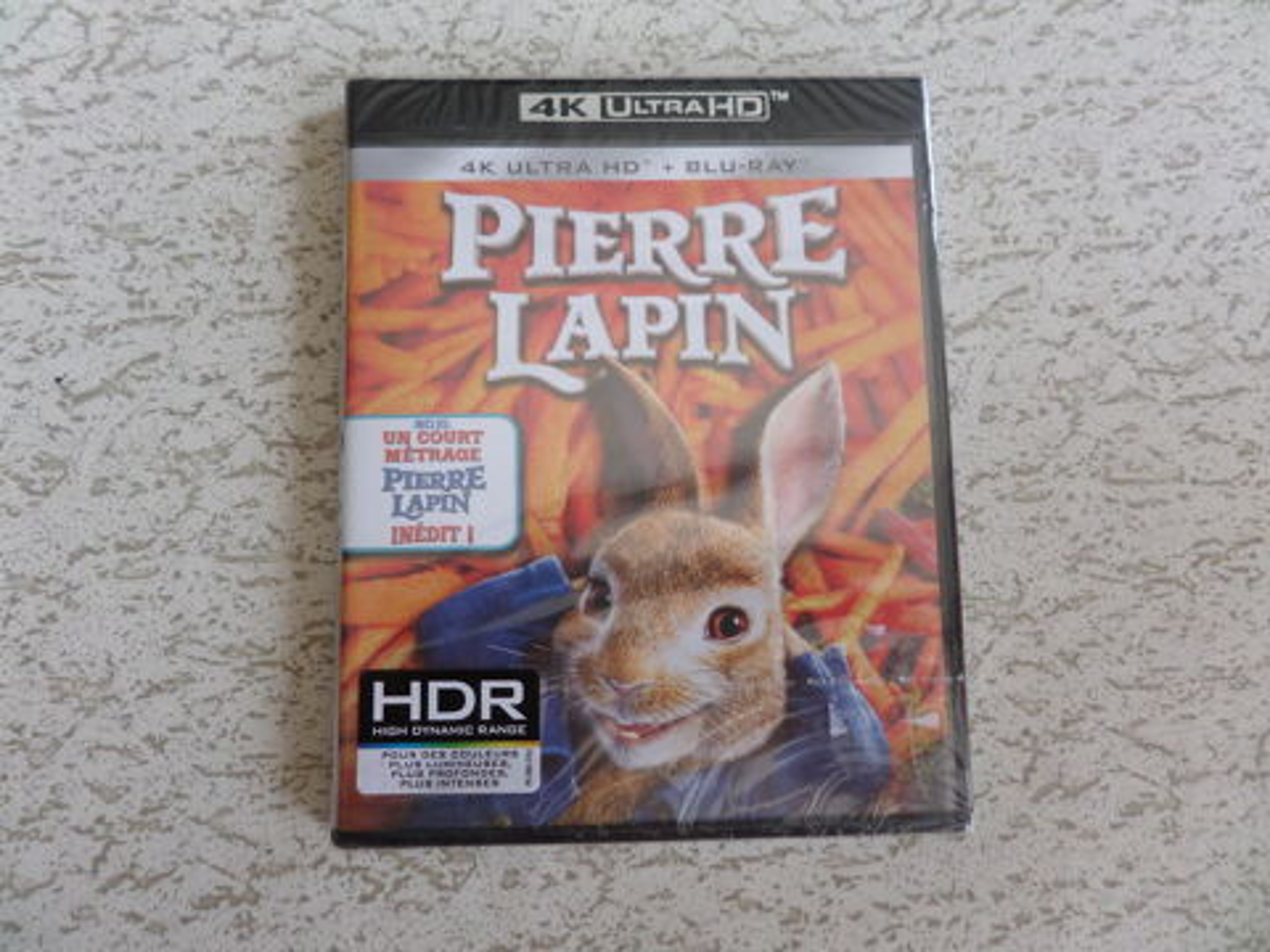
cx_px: 635
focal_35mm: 24
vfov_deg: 56.8
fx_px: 881
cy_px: 476
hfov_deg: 71.6
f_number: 3.1
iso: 80
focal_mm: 4.3
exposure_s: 1/45
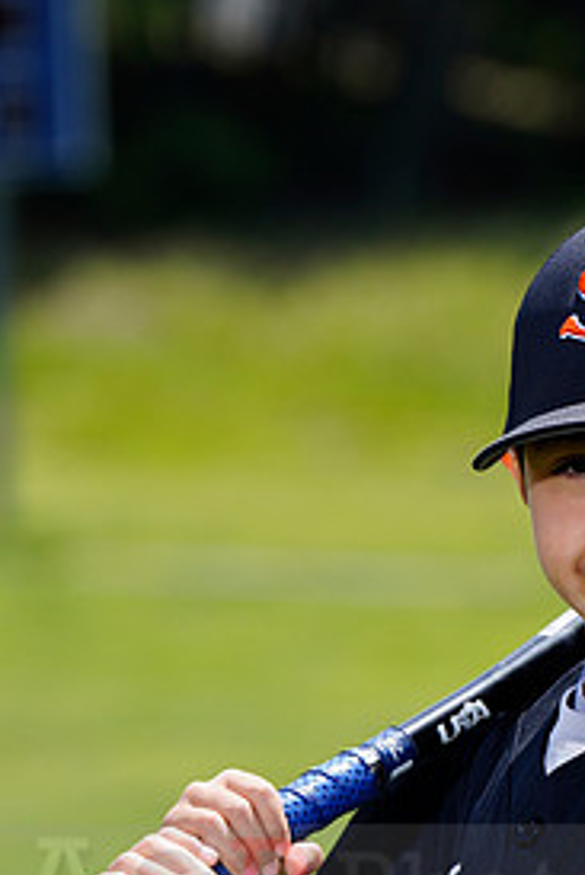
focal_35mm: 423
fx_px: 10297
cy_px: 869
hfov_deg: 3.3
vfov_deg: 4.9
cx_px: 567
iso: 100
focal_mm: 200
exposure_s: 1/250
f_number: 6.3
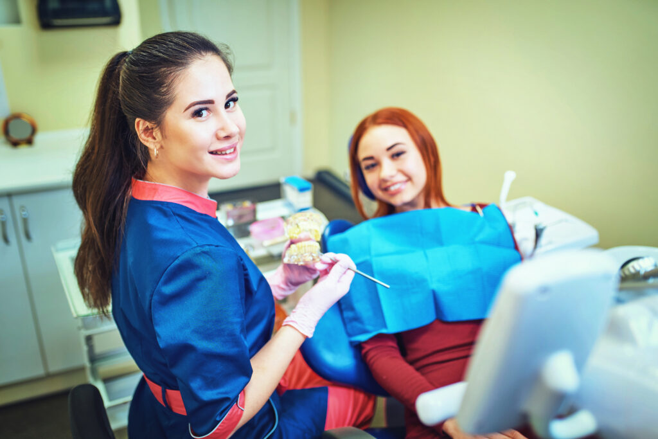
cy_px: 220
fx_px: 640
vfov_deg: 37.9
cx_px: 329
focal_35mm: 35
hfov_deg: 54.4
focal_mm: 35
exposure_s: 1/125
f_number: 2
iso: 400
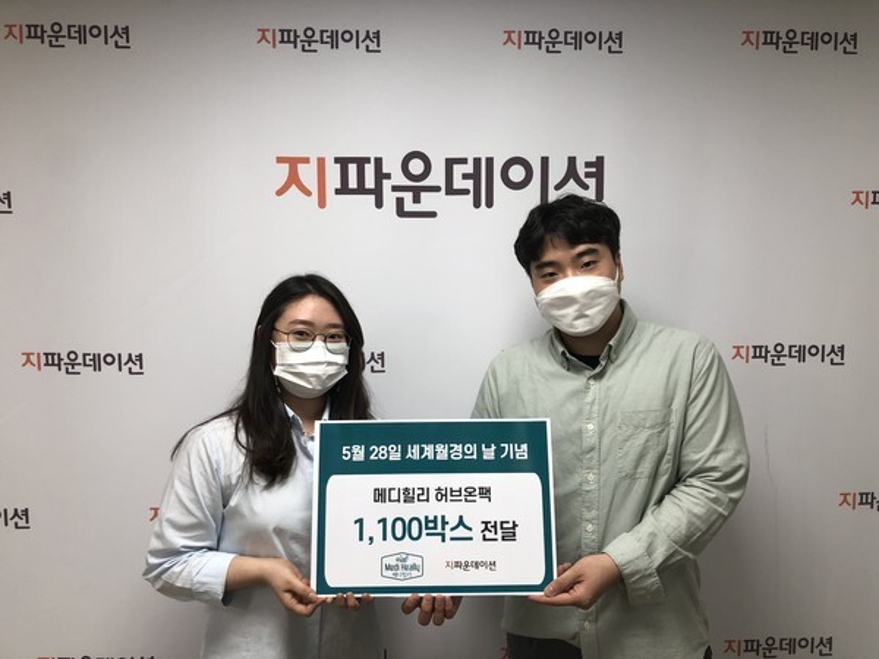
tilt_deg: -5.3
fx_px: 711
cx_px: 440
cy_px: 330
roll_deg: +0.1
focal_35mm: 28
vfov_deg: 49.7
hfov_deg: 63.4
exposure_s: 1/120
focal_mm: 4
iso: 50
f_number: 1.8
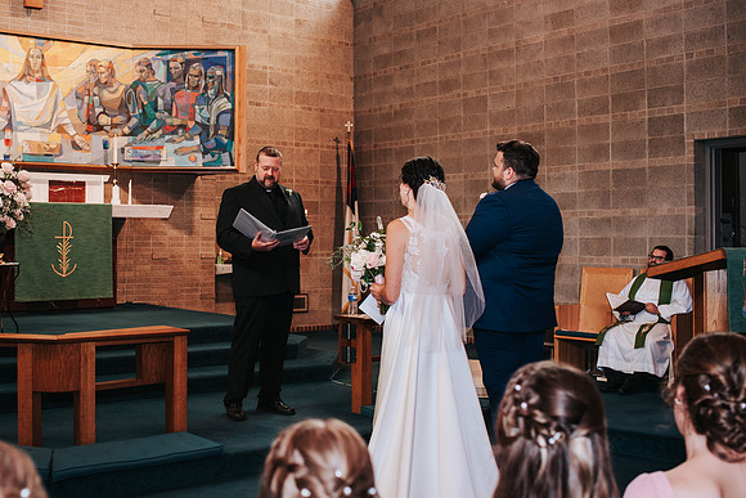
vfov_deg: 29.8
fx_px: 936
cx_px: 267
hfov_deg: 43.0
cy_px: 222
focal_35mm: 45
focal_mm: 35
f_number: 3.2
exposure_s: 1/125
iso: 900
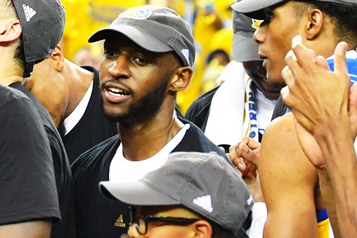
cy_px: -165
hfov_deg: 5.2
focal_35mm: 392
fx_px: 3885
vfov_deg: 3.5
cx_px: -272
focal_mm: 102
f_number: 3.2
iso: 2000
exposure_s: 1/500
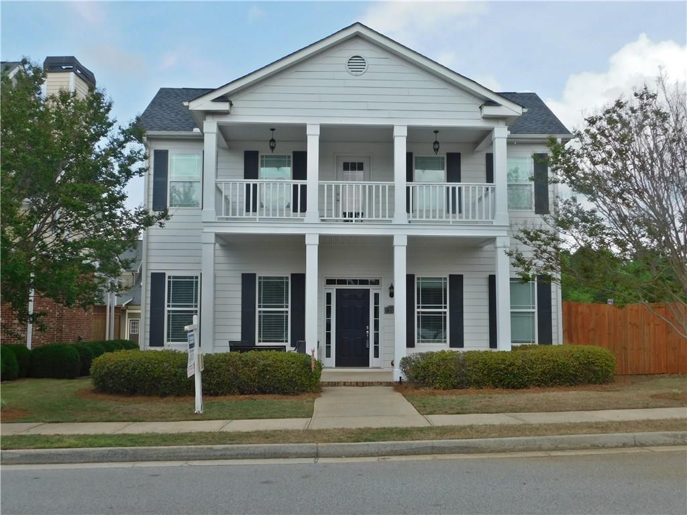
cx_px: 344
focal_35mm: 36
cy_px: 258
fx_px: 714
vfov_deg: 39.7
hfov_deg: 51.4
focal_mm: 6.3
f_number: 3.5
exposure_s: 1/1000
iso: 125
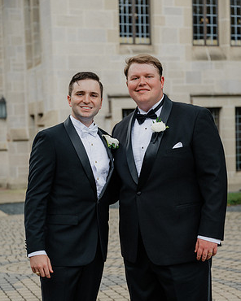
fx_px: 651
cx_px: 120
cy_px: 181
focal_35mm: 73
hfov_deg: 21.0
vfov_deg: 26.0
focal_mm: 64
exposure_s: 1/320
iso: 160
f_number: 3.5
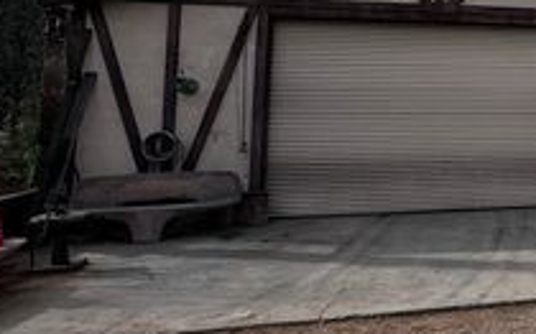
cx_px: 697
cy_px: 46
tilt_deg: +4.4
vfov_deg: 29.5
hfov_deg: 34.0
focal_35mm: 42
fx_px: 613
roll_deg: +0.0
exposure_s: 1/1647
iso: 32
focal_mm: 1.57
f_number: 1.8
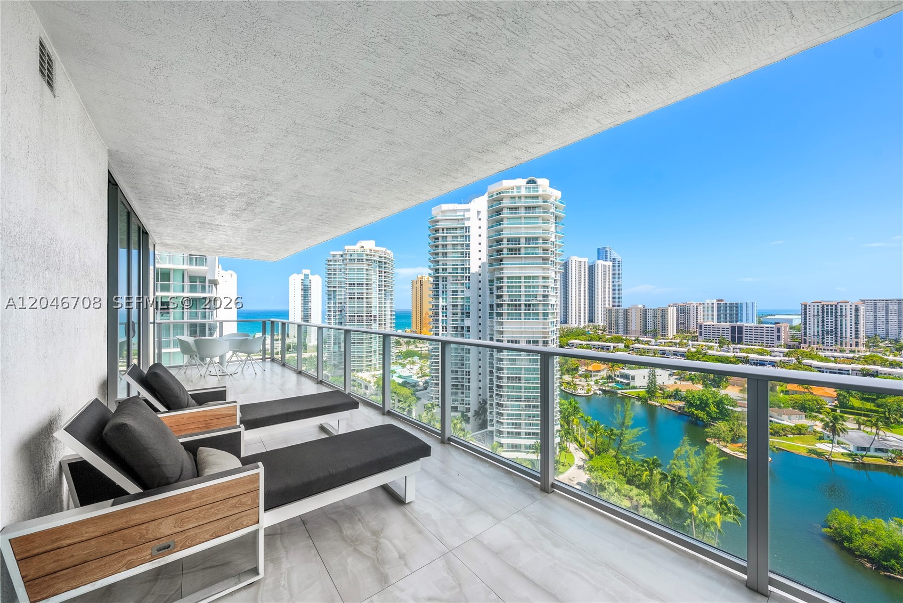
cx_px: 452
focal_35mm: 13
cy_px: 302
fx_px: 326
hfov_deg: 108.3
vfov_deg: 85.5
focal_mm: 13
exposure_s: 1/200
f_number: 8
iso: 100
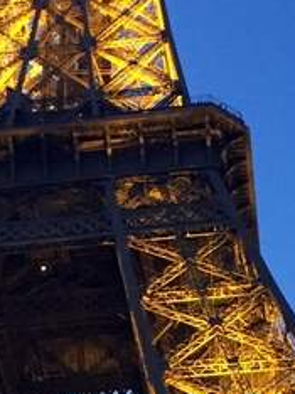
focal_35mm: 127
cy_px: 338
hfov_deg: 11.6
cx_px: 17
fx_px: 1446
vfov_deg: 15.4
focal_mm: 4.15
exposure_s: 1/30
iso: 200
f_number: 2.2
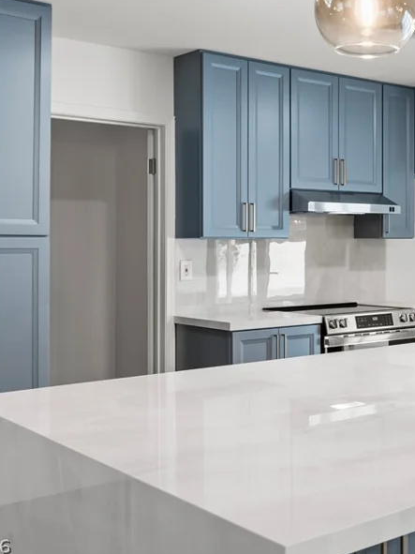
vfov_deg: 38.1
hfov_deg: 27.7
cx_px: 397
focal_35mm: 50
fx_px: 800
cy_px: 240
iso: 500
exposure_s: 1/25
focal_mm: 20
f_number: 8
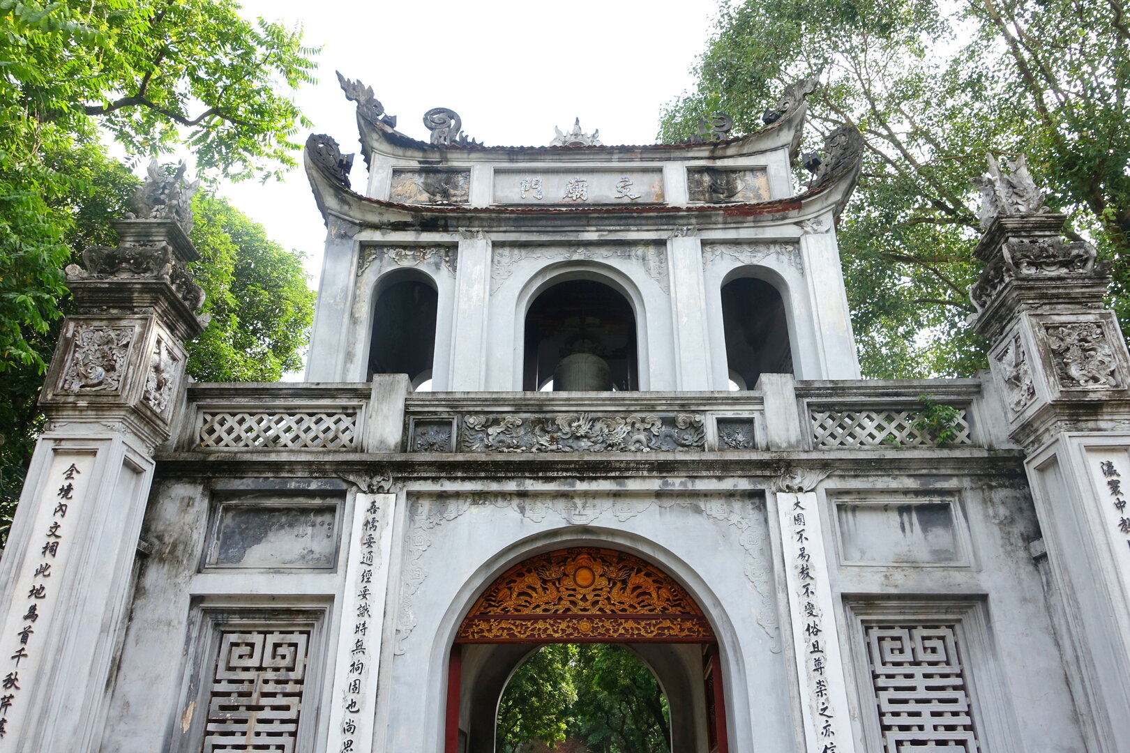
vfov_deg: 51.3
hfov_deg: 71.5
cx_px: 565
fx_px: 785
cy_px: 376
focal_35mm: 25
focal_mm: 9.08
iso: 125
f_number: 5.6
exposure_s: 1/200
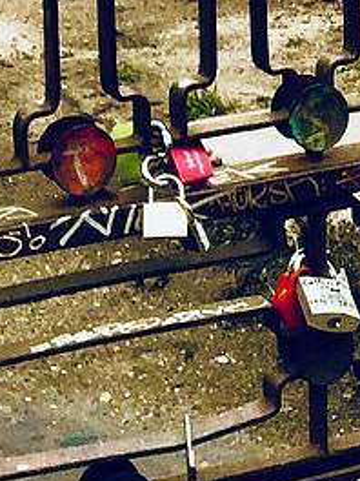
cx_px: 364
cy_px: -485
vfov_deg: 10.3
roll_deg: +1.3
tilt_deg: -1.9
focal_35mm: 176
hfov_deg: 8.4
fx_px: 2440
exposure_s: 1/100
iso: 32
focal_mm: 4.15
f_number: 2.2
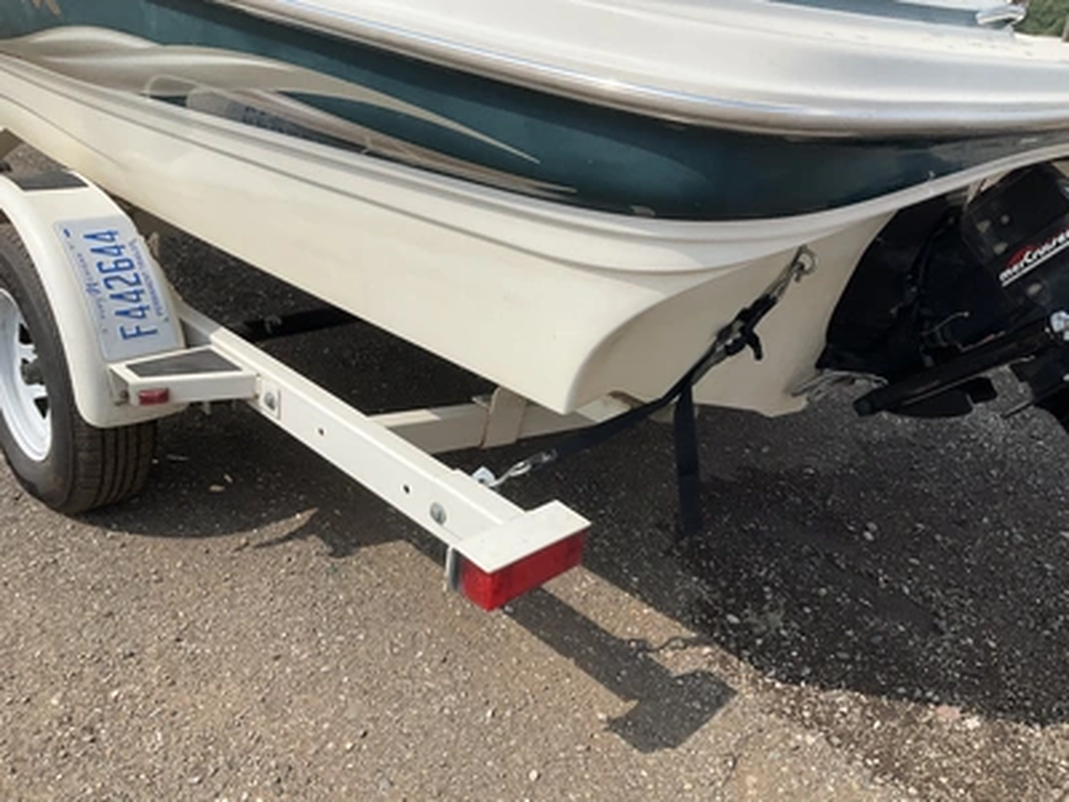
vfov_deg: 48.2
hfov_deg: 61.7
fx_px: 896
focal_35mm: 29
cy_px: 401
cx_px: 534
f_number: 1.8
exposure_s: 1/2320
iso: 25
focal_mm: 3
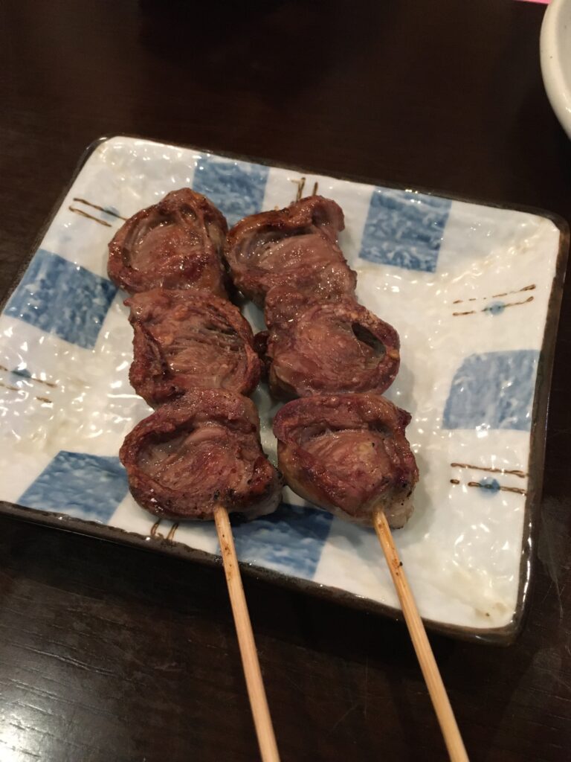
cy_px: 381
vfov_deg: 61.7
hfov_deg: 48.2
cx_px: 286
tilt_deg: -62.4
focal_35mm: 29
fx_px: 638
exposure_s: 1/15
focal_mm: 4.15
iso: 200
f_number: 2.2
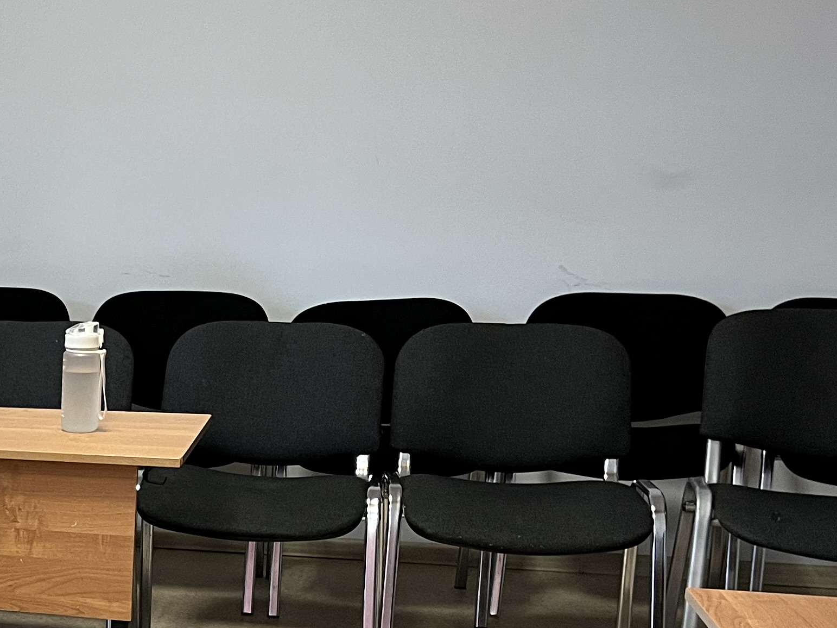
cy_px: 536
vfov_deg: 21.2
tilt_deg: -13.4
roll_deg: +0.9
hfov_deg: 25.1
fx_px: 1644
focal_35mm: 68
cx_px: -222
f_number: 1.6
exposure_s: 1/96
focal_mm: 5.1
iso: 125
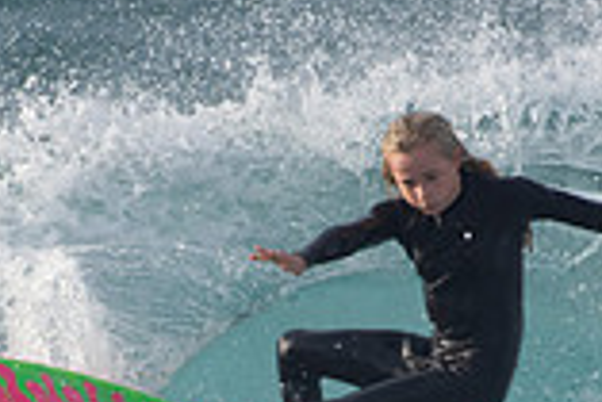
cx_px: 245
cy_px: 496
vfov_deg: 0.5
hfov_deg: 0.7
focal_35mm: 2767
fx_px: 46312
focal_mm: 500
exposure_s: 1/2000
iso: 450
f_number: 5.6
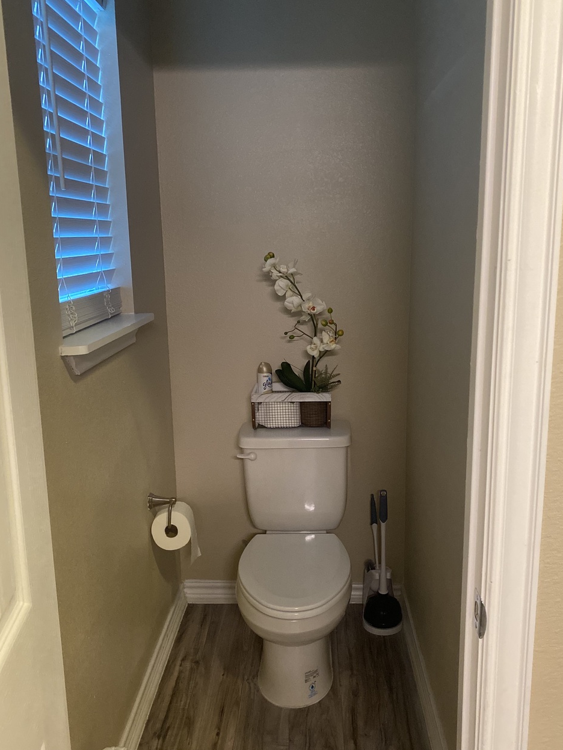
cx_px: 298
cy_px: 374
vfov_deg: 60.0
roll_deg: +2.0
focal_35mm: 30
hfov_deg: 46.8
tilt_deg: -10.5
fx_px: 651
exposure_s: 1/60
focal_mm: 4.25
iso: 500
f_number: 1.8
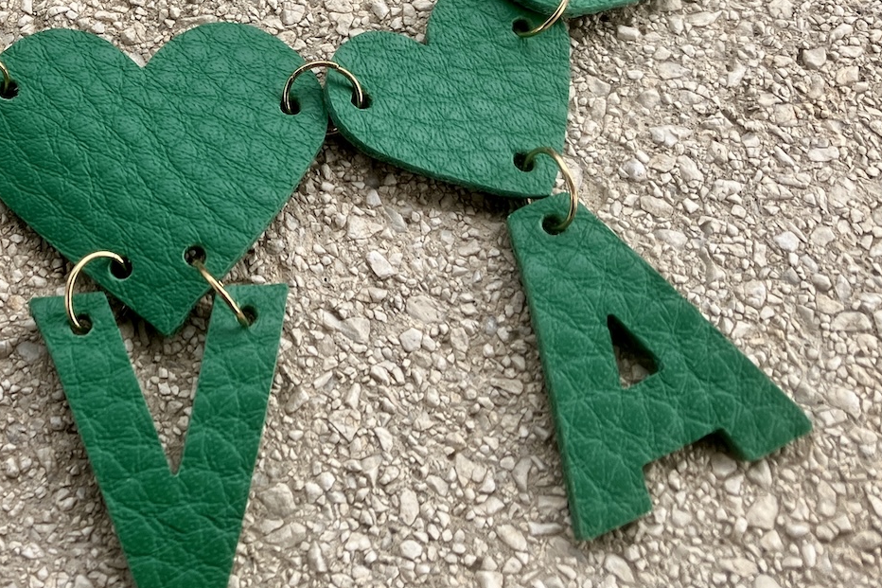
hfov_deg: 32.1
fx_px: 1470
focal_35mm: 60
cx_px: 124
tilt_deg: -62.6
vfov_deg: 21.9
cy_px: 10
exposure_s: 1/486
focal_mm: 3.99
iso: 32
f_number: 1.8
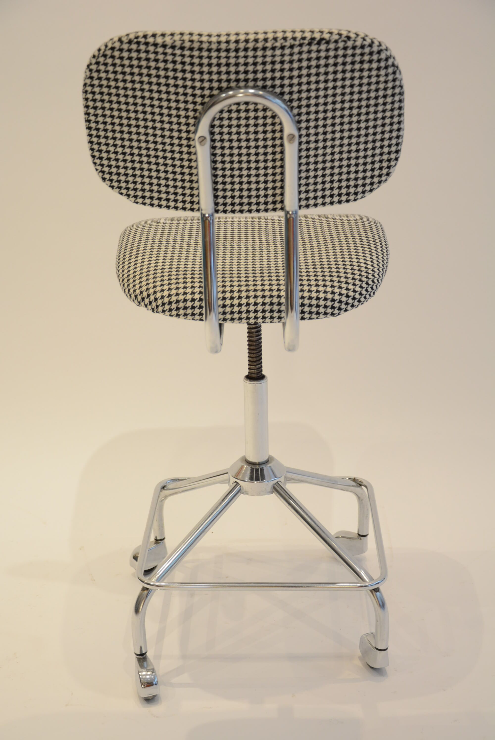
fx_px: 1173
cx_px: 248
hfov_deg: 23.8
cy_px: 370
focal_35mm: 57
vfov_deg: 35.0
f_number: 4.5
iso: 800
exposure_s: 1/40
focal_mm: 38
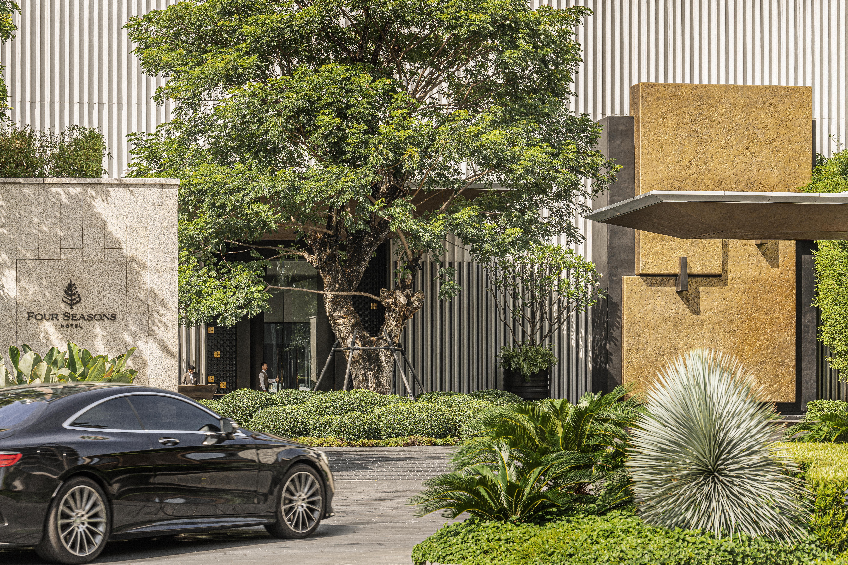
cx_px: 424
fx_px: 1838
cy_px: 282
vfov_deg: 17.5
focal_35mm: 78
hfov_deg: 26.0
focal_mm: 78
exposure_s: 1/100
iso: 100
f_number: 8
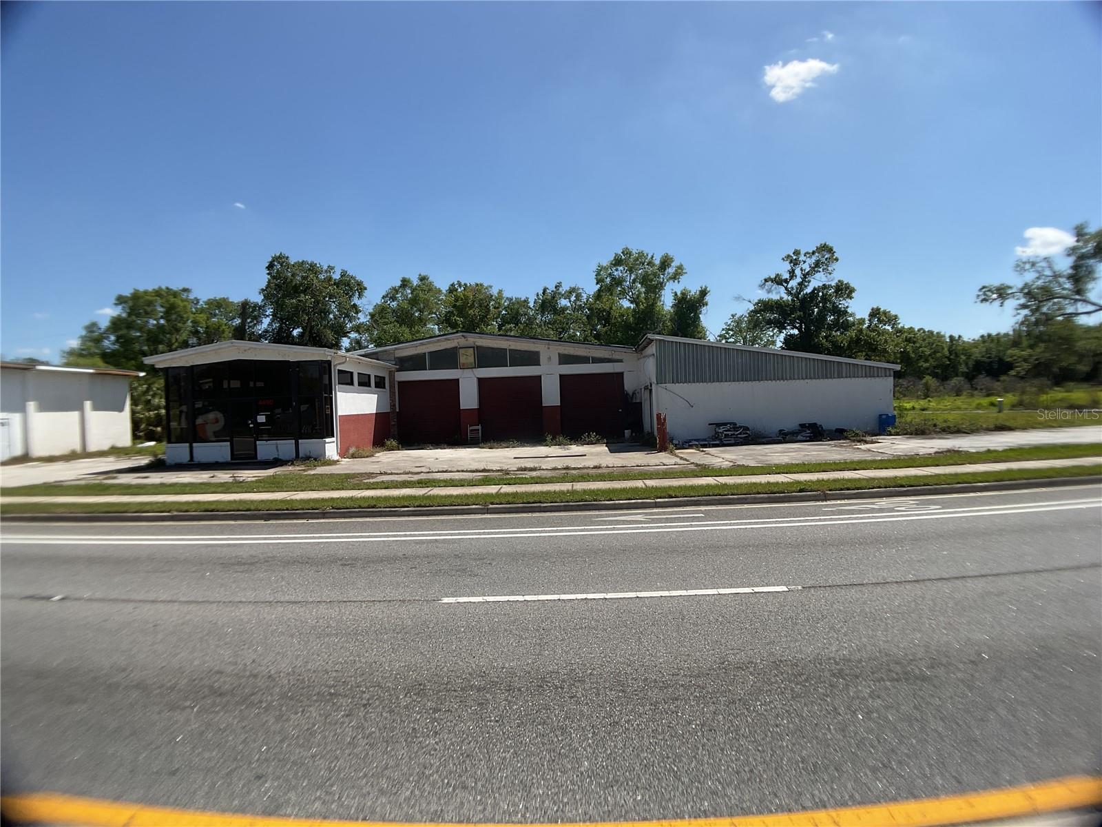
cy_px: 414
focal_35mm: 29
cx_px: 551
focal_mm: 3
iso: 16
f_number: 1.8
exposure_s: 1/2801
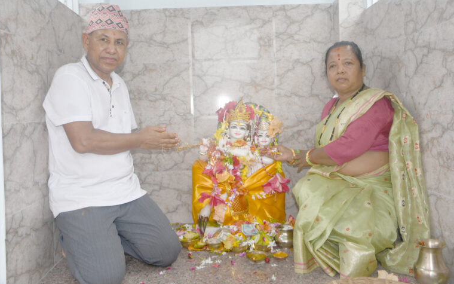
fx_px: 421
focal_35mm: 34
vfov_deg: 37.3
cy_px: 133
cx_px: 226
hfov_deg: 56.7
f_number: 5
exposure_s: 1/250
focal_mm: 22
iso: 250
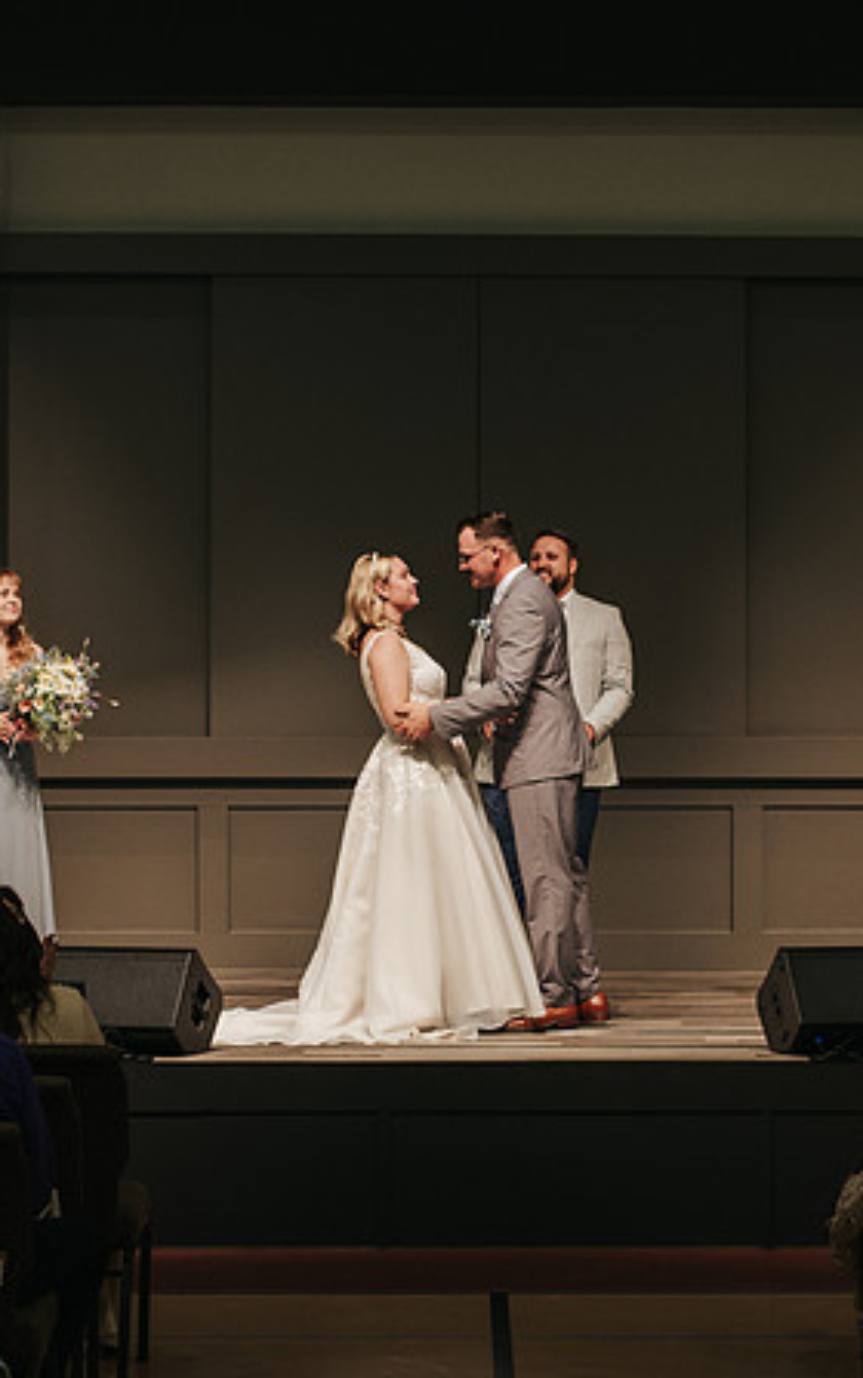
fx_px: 4283
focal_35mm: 114
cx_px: 531
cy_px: 777
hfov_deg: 11.5
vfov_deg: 18.3
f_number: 3.2
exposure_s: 1/200
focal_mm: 50
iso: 1000
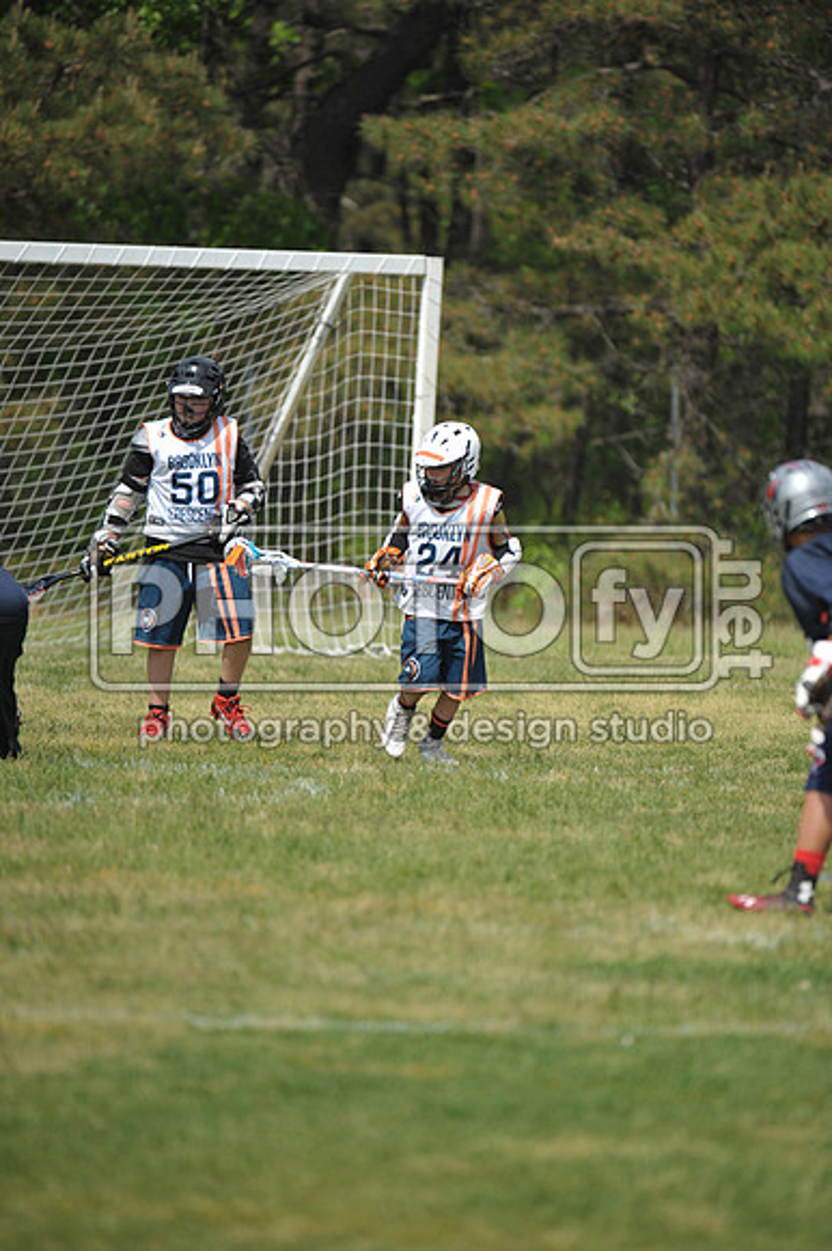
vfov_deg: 6.1
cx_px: 416
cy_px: 626
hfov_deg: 4.0
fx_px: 11800
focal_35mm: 340
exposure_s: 1/4000
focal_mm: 340
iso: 640
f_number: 4
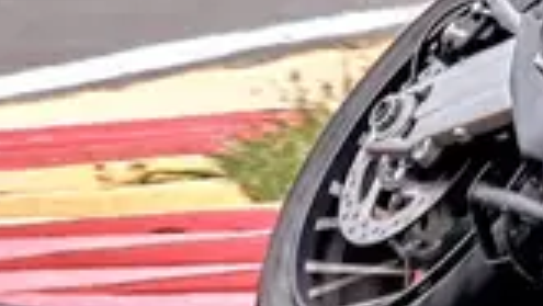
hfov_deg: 0.9
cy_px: -342
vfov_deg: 0.5
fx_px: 32959
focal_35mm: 2288
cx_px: 1237
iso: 250
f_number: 4.8
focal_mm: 200
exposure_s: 1/1000
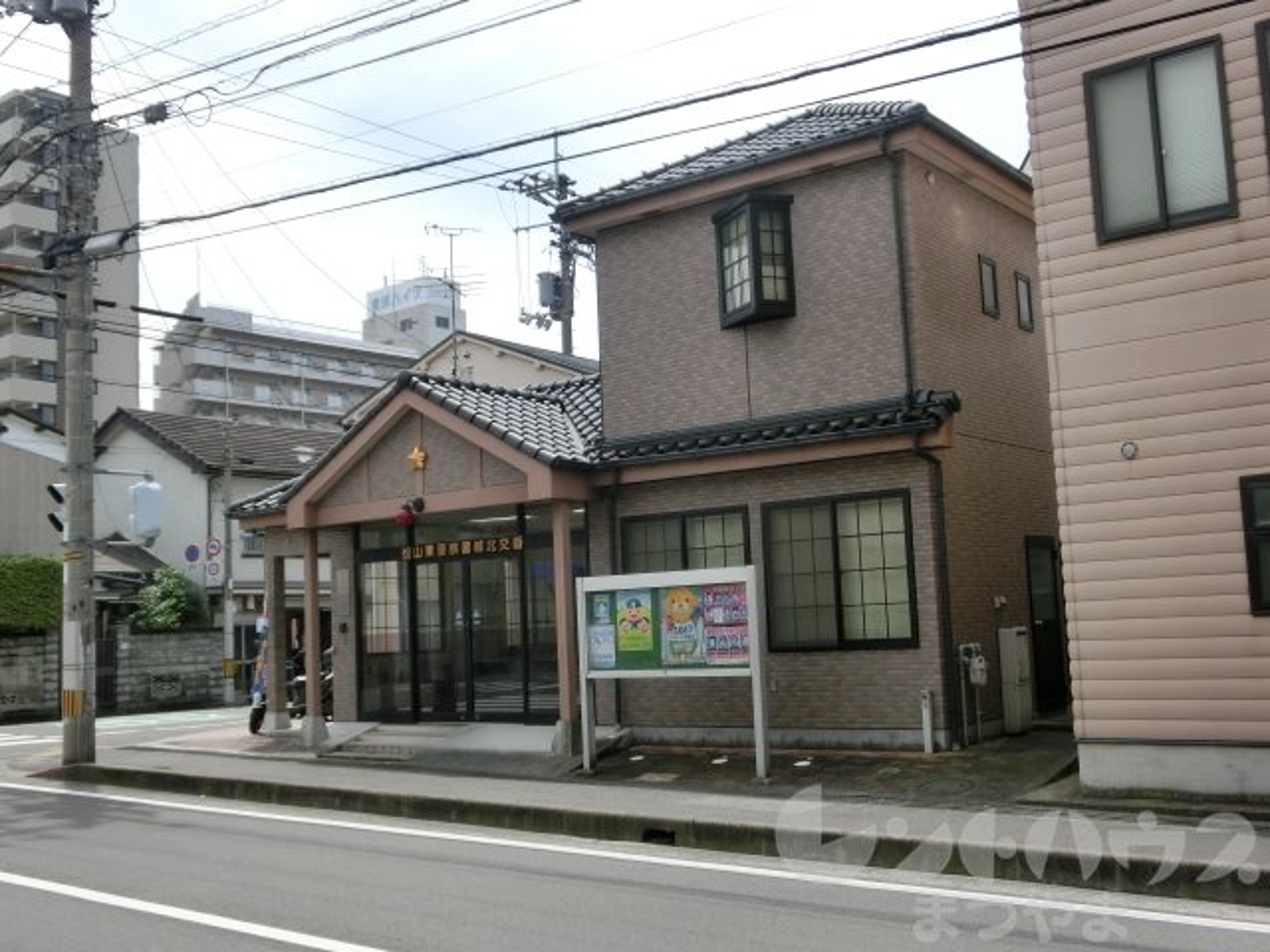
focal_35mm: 38
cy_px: 476
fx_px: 1394
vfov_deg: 37.7
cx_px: 635
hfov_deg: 49.0
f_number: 3.9
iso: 80
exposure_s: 1/640
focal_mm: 6.67
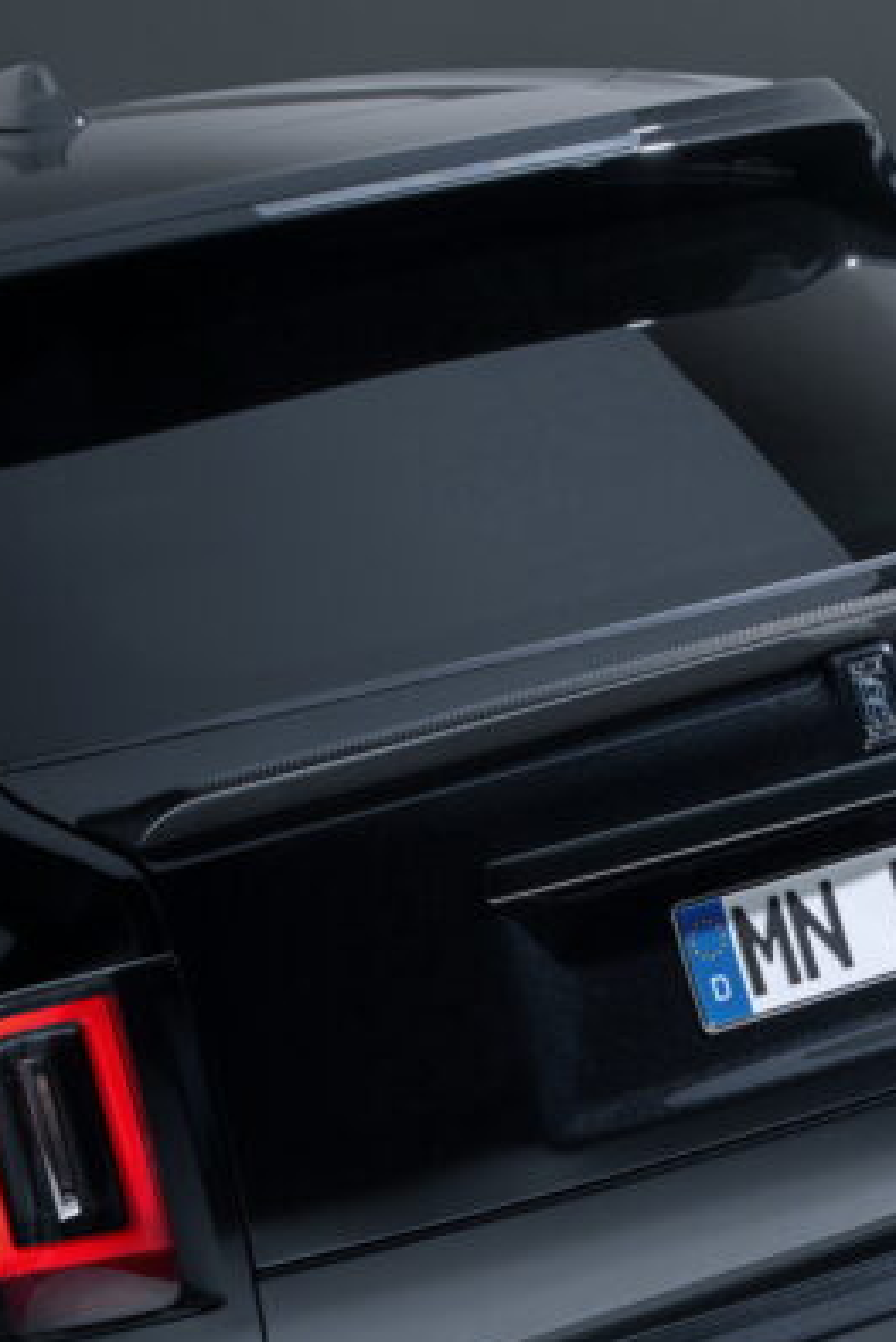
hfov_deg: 11.1
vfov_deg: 16.5
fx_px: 4589
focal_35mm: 123
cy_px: 1114
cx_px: 547
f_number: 8
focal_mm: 47.4
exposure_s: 1/200
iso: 200
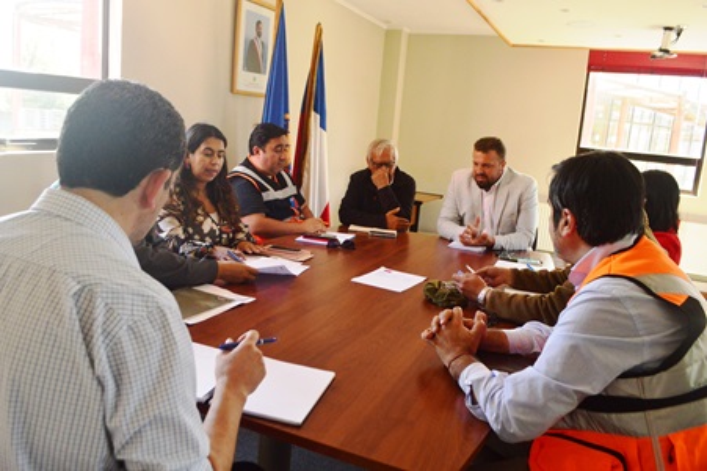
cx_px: 354
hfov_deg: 67.4
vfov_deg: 47.9
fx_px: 530
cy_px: 236
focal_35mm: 27
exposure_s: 1/250
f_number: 5
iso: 1600
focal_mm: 18
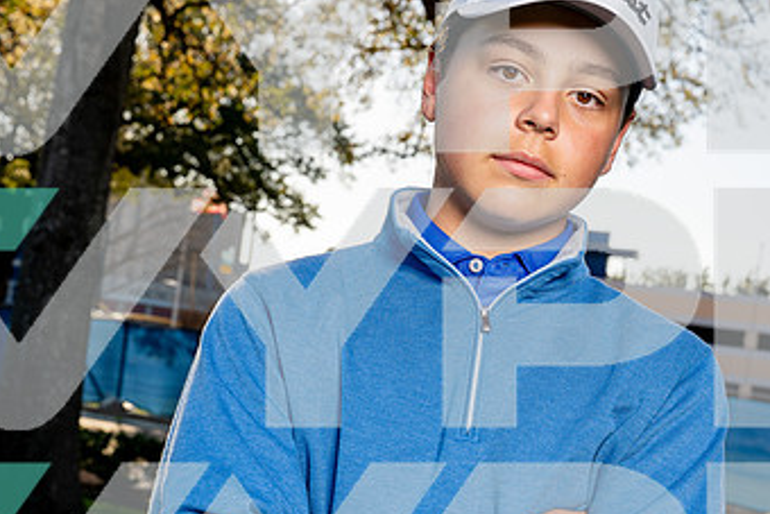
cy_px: 309
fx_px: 1755
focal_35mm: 82
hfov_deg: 24.8
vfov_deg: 16.7
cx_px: 399
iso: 100
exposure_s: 1/250
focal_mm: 48
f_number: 8
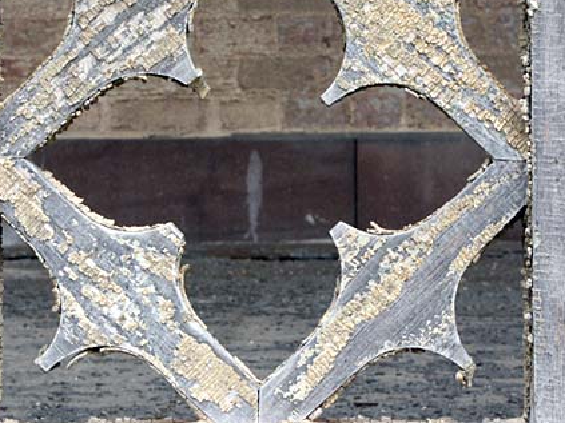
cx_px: 293
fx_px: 2643
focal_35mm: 162
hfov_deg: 12.2
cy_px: 131
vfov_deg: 9.1
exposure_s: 1/90
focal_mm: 26.64
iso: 100
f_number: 8
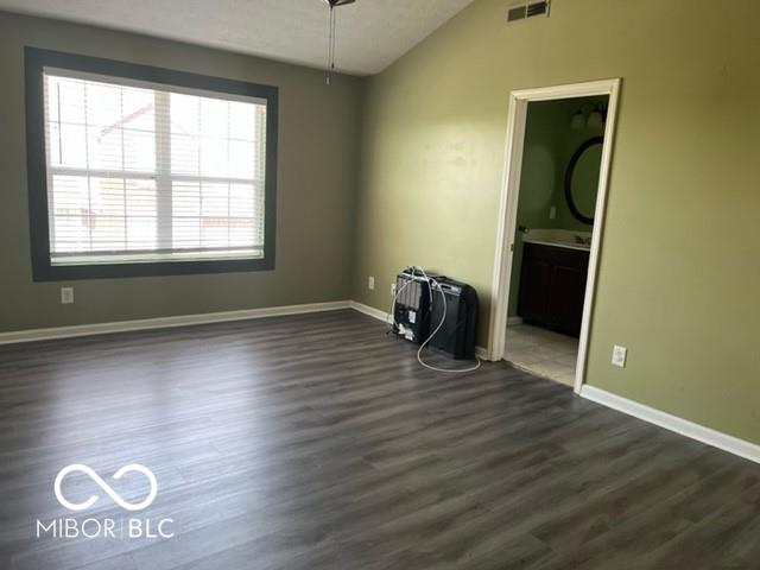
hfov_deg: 67.3
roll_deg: -3.4
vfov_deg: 53.1
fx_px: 571
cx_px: 380
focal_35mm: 26
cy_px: 285
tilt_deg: -10.2
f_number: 1.6
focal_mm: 5.1
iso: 100
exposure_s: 1/121
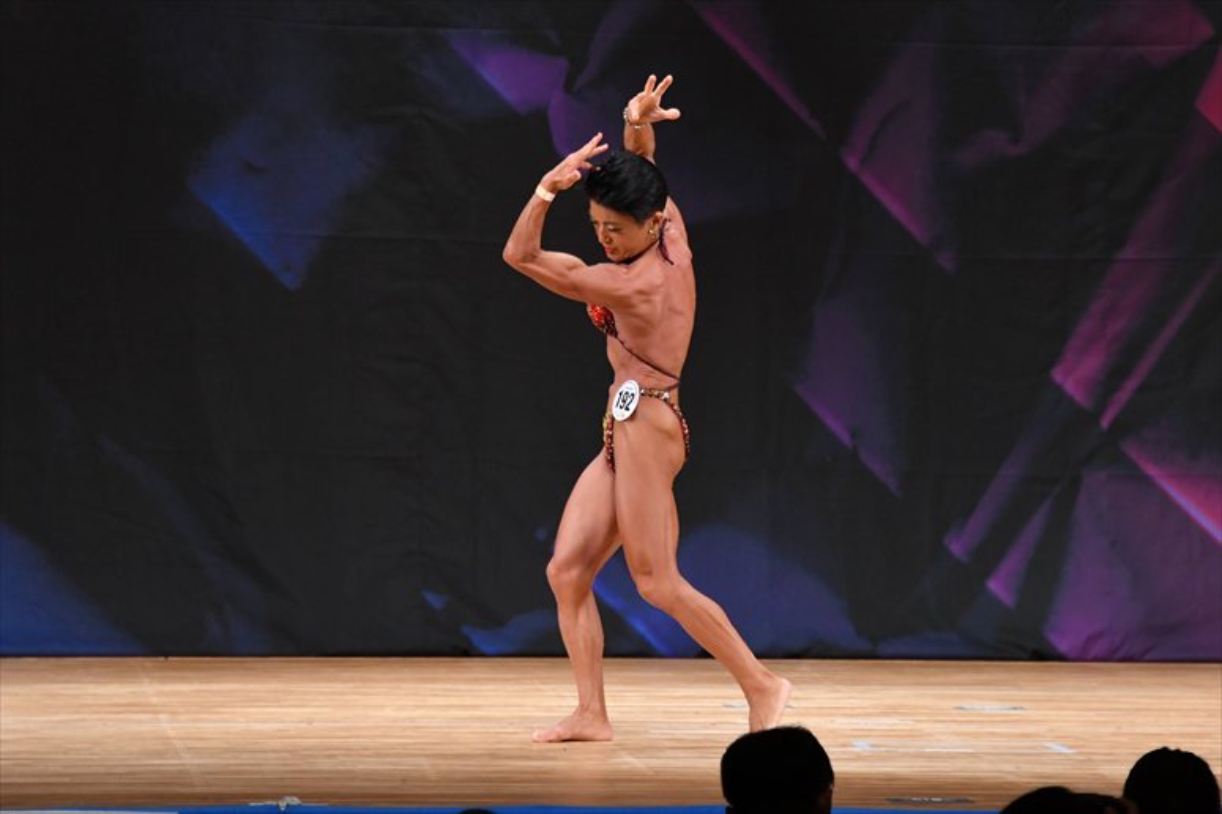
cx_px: 611
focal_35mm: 285
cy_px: 407
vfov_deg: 4.8
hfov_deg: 7.2
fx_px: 9670
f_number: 5.6
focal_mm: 190
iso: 2800
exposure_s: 1/400
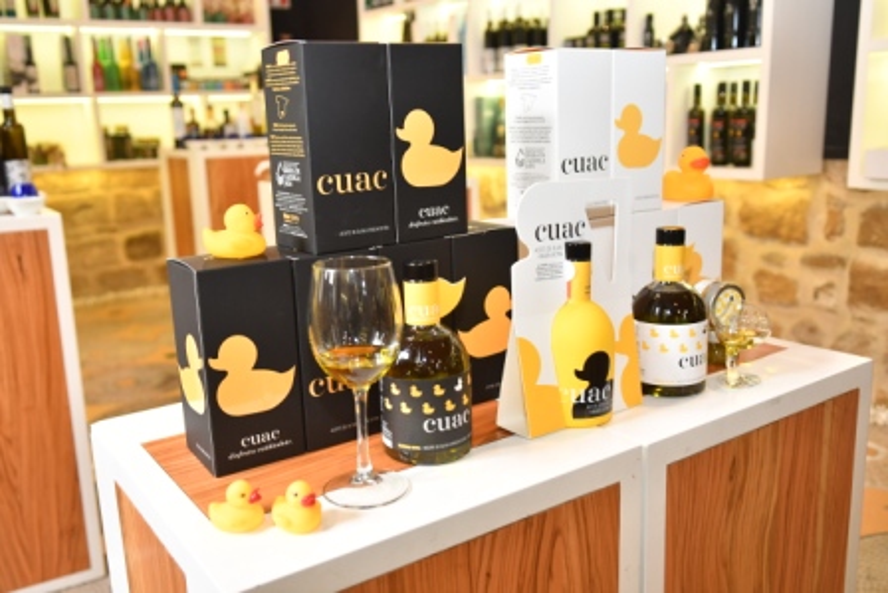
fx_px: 814
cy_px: 296
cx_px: 444
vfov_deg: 40.0
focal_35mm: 33
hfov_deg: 57.2
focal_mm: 22
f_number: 2.8
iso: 800
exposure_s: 1/50
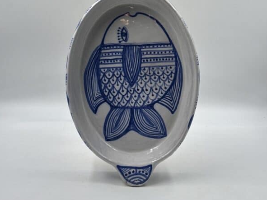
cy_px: 55
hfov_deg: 29.8
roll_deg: -2.2
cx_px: 134
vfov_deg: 22.4
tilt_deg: -11.7
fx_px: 501
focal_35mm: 65
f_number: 1.78
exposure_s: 1/463
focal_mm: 6.86
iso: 64
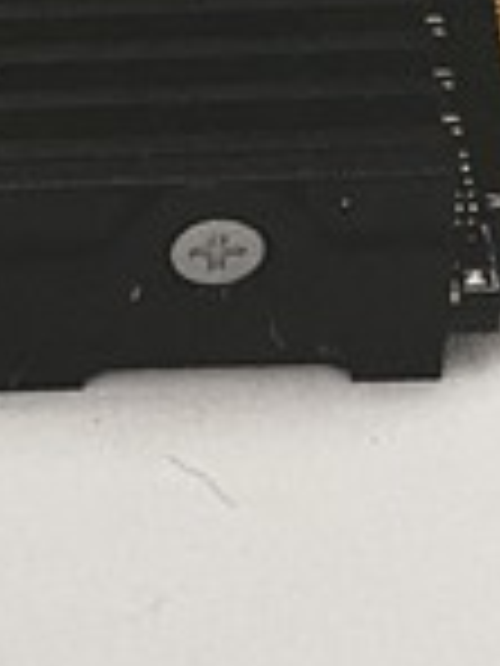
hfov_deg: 8.4
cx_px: -428
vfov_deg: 11.7
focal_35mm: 169
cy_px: 454
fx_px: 3255
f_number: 1.8
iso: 320
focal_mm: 4.25
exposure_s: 1/60
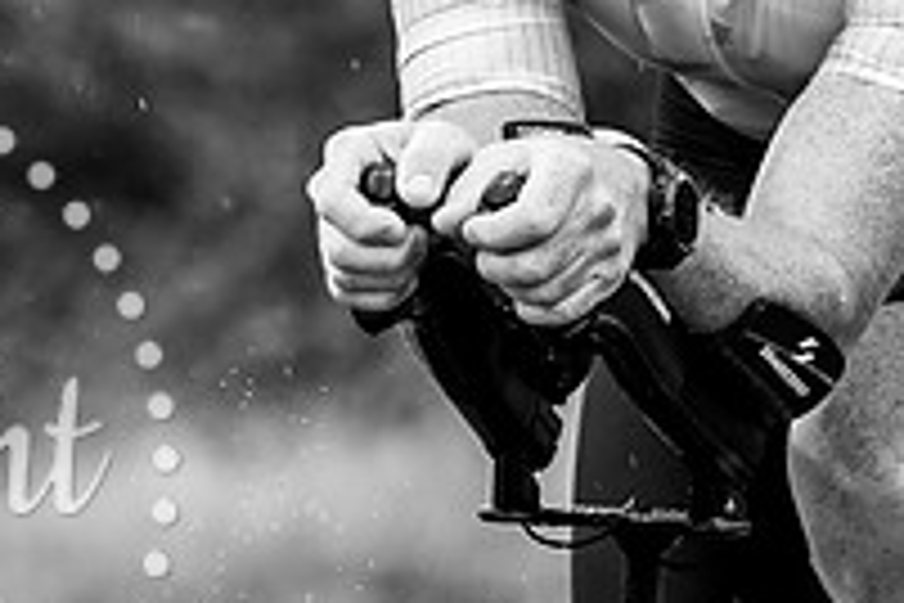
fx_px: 16798
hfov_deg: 3.1
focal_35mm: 669
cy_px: -81
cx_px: 733
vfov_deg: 2.1
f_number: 4
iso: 400
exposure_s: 1/1000
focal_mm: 170
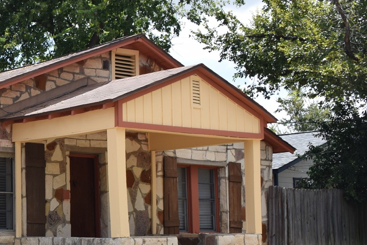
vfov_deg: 16.6
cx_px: -61
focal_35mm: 82
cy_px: 166
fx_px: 836
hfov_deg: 22.9
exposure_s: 1/350
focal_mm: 22
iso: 200
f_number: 9.5
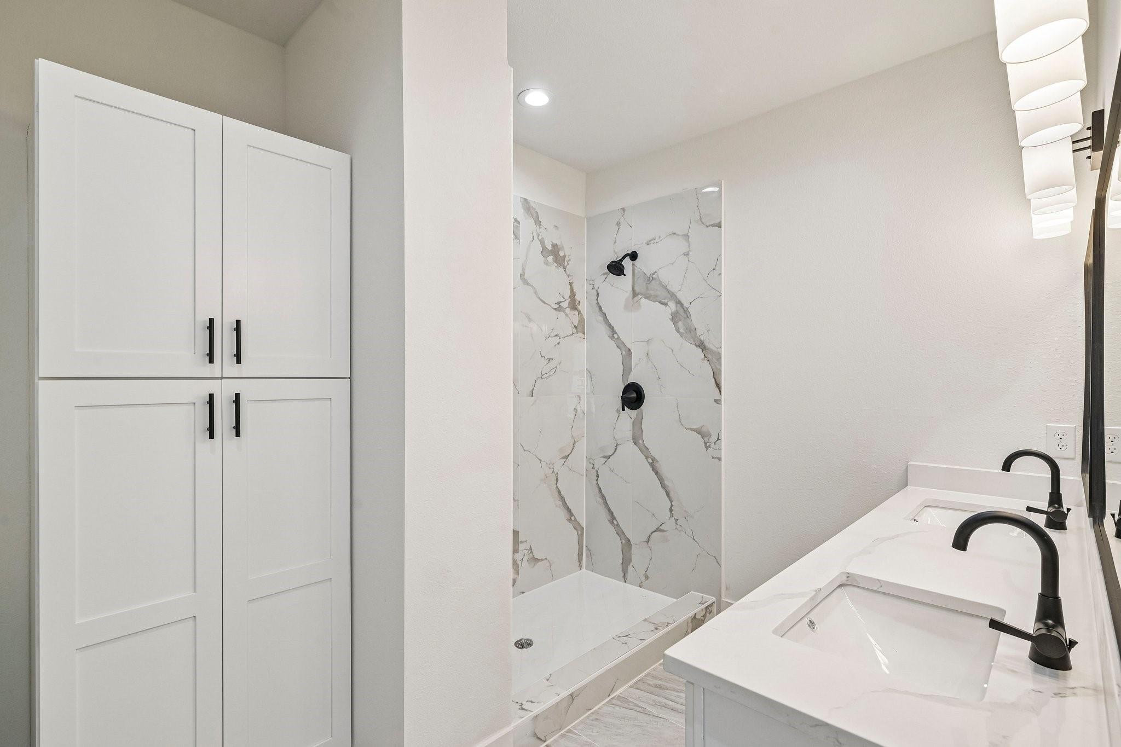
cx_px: 560
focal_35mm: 17
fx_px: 529
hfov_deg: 93.3
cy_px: 374
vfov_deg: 70.4
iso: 400
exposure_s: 1/80
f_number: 8
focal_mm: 17
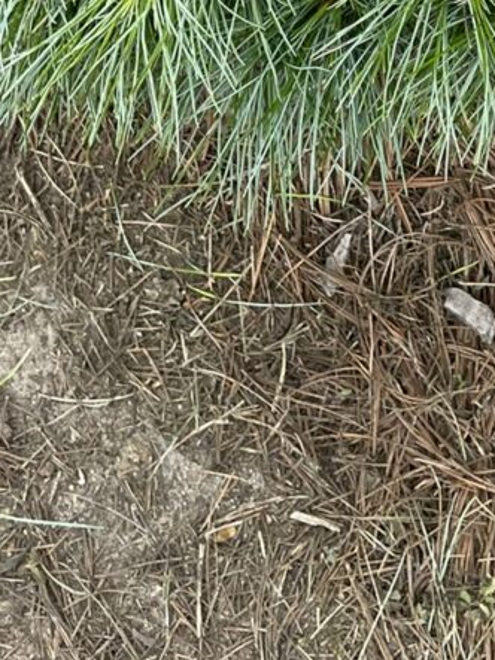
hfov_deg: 15.2
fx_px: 1793
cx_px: 584
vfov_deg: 17.5
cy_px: -478
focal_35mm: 94
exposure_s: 1/332
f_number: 1.6
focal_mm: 4.2
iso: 32
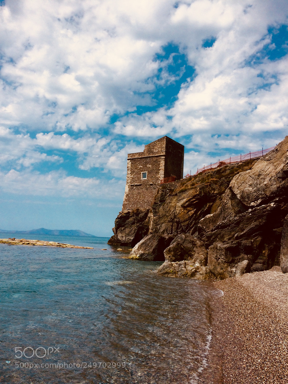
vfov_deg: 61.7
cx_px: 144
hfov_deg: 48.2
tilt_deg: +7.3
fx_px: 322
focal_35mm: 29
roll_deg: -4.2
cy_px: 192
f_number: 2.2
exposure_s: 1/4115
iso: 32
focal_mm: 4.15
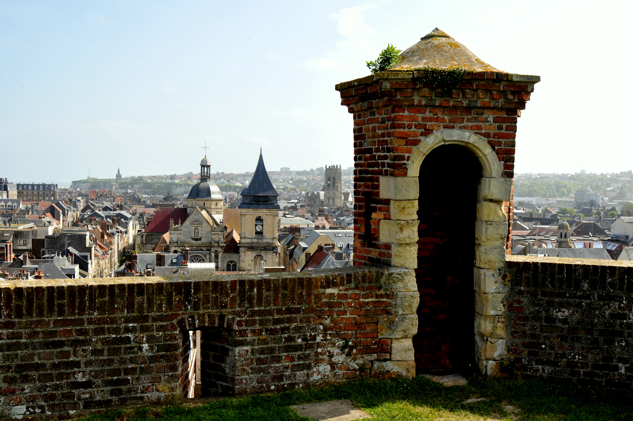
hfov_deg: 49.6
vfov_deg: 34.1
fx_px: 685
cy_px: 210
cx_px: 316
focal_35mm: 39
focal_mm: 26
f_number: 8
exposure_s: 1/250
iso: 200
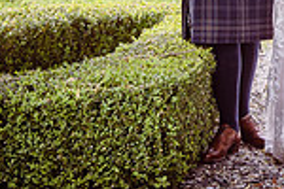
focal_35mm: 155
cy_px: -131
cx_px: 375
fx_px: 1223
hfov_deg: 12.8
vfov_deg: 8.6
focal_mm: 40
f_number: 5.6
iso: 250
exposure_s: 1/500
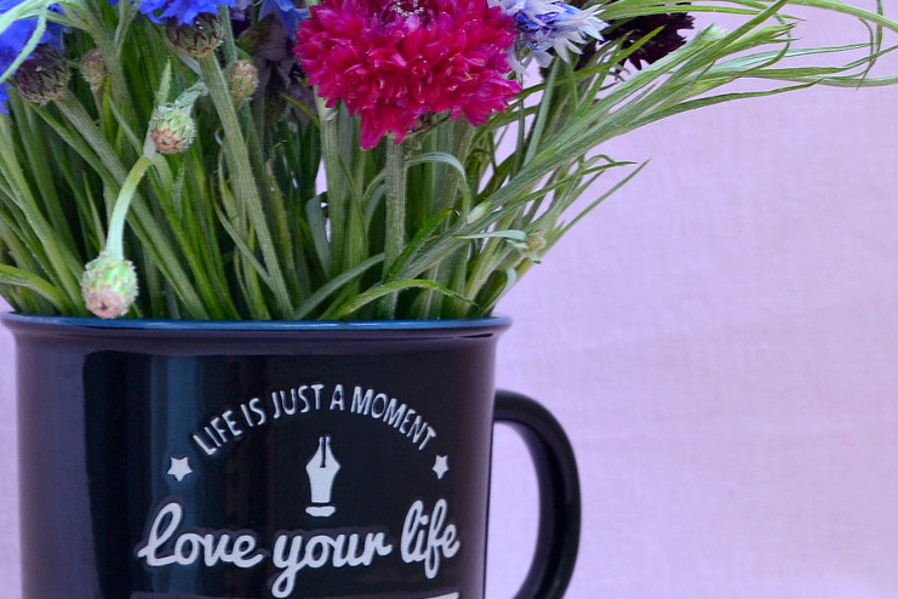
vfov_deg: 11.1
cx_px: 450
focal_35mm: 123
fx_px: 3068
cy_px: 186
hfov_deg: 16.7
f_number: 8
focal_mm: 38
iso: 100
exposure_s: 1/8
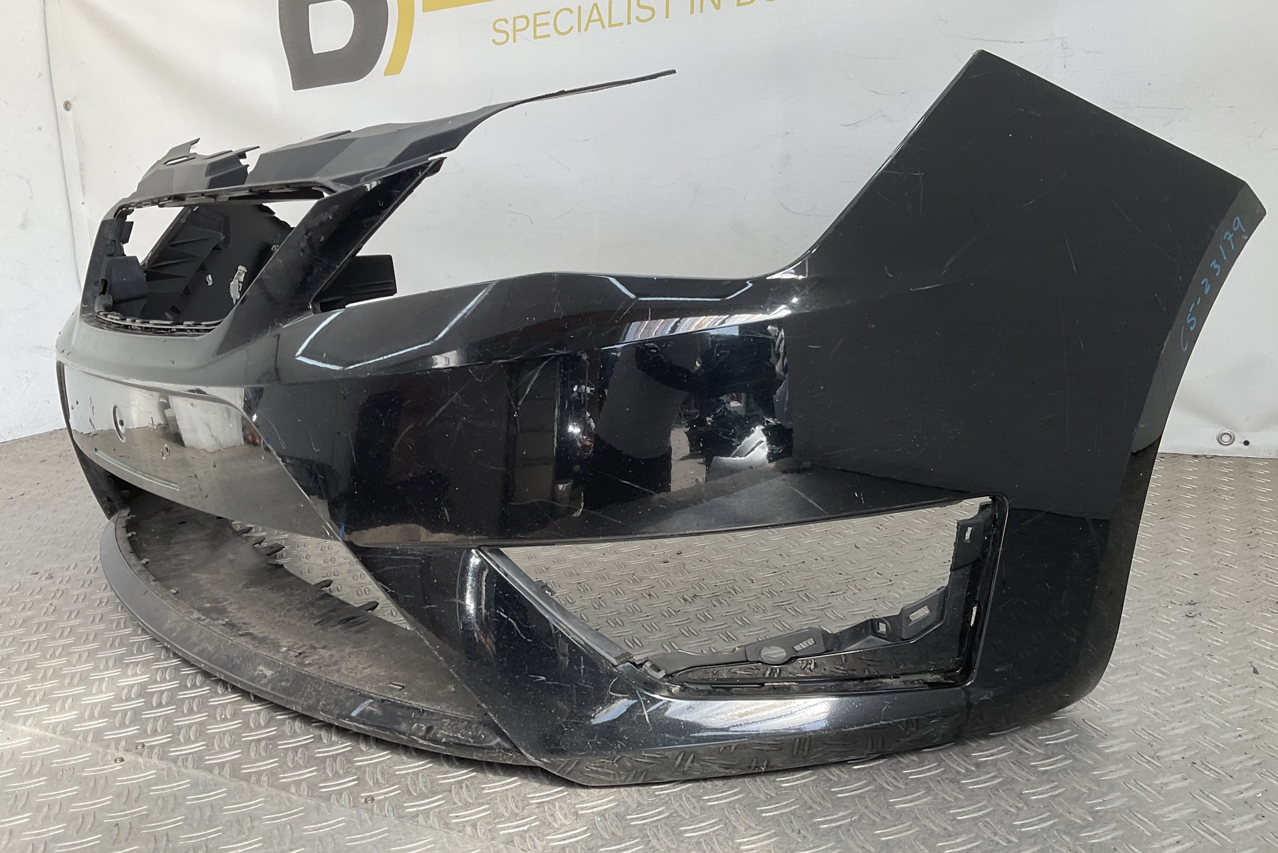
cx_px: 649
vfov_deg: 42.3
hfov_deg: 60.3
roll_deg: +4.9
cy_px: 456
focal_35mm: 31
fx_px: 1101
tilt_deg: -14.6
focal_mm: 3
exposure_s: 1/215
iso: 16
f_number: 1.8
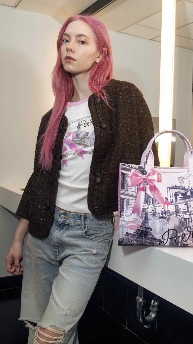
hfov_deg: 31.9
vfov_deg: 54.0
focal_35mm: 37
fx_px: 337
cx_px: 111
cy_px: 173
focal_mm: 35
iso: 2500
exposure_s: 1/200
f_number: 10
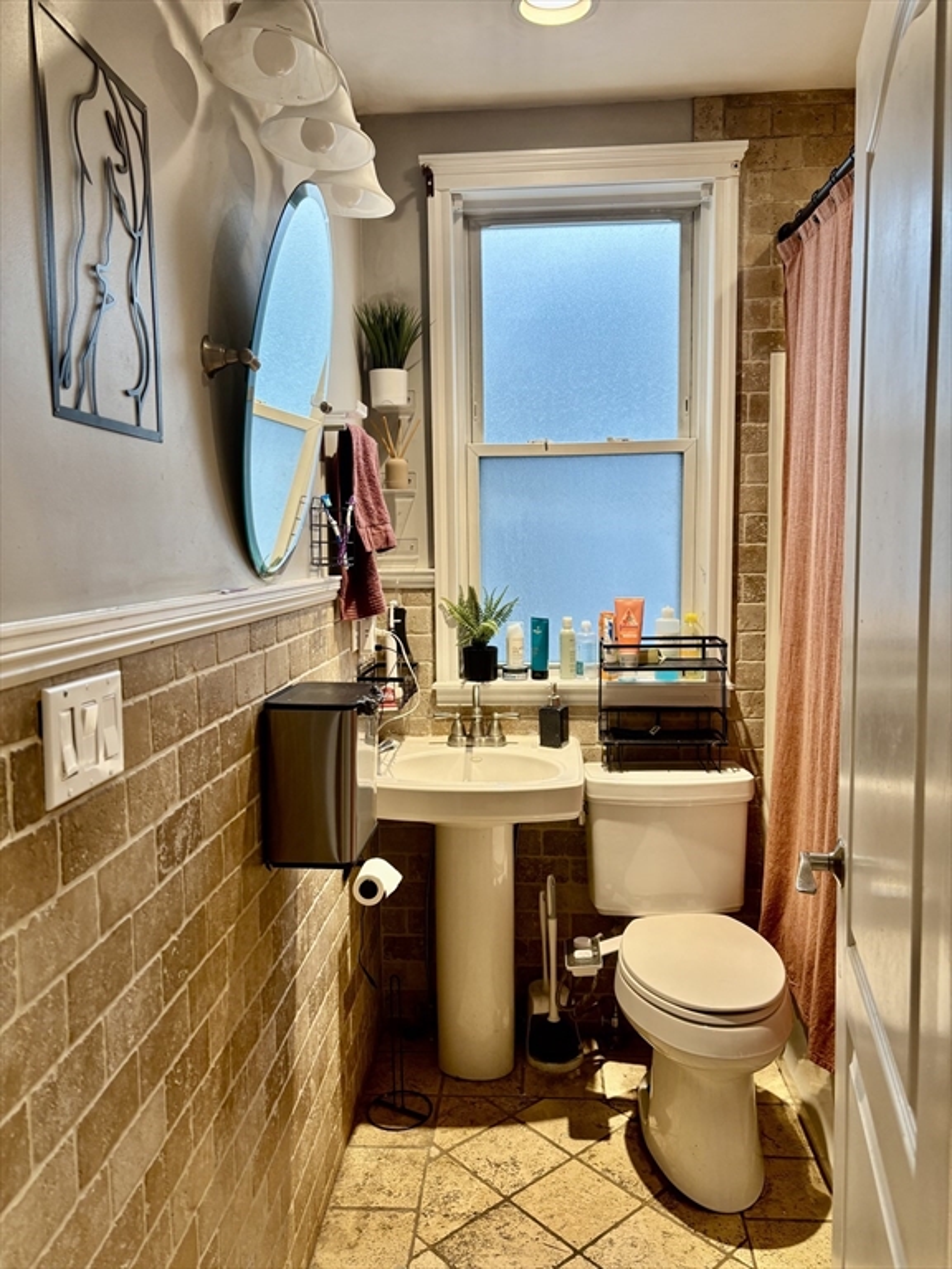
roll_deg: -0.4
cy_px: 634
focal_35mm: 26
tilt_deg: -5.7
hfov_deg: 53.1
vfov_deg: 67.3
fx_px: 953
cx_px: 476
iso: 64
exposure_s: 1/60
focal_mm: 5.96
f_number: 1.6
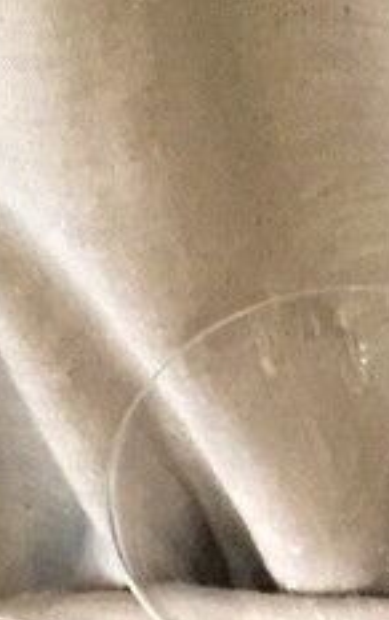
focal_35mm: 132
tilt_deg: -63.3
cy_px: 950
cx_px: 626
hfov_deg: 9.6
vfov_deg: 14.6
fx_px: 2235
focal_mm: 4.15
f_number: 2.2
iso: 250
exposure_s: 1/25
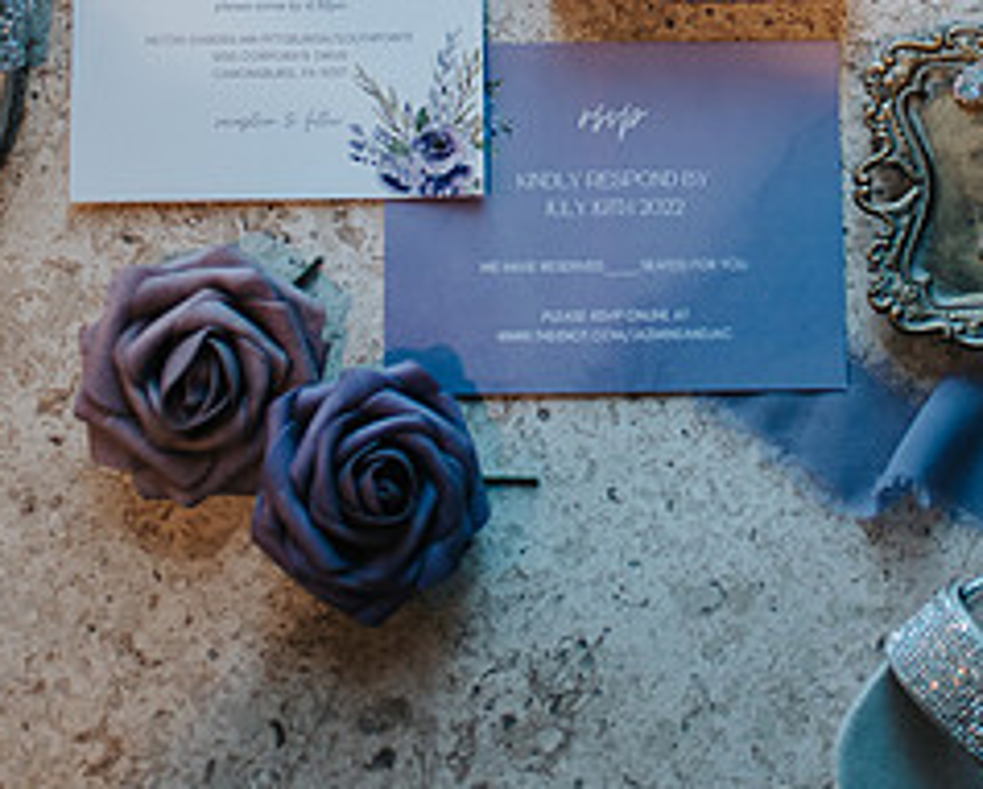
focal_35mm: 80
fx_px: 2330
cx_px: 677
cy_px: 105
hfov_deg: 23.7
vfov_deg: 18.9
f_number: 2.2
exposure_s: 1/640
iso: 400
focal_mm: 35
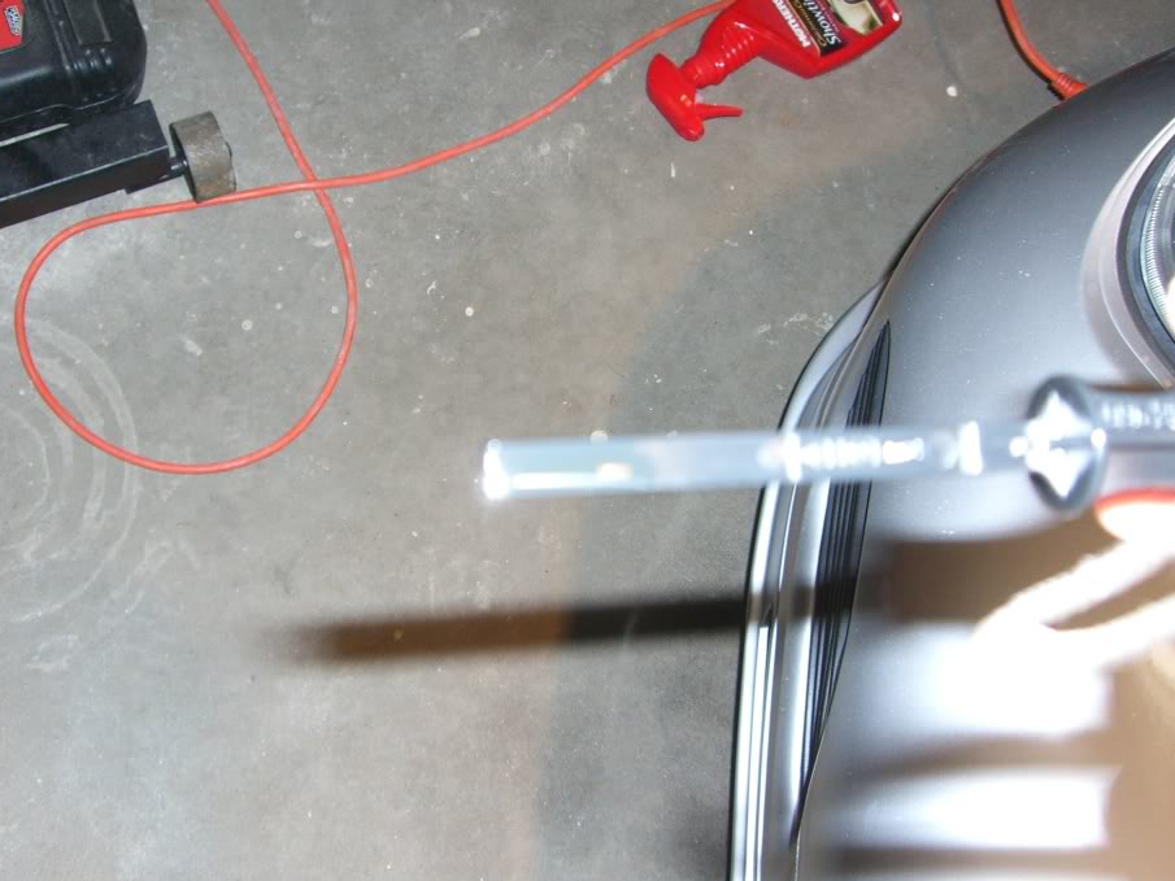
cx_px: 592
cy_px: 477
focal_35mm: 43
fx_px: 1460
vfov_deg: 33.6
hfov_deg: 43.8
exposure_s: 1/60
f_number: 2.7
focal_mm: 6.2
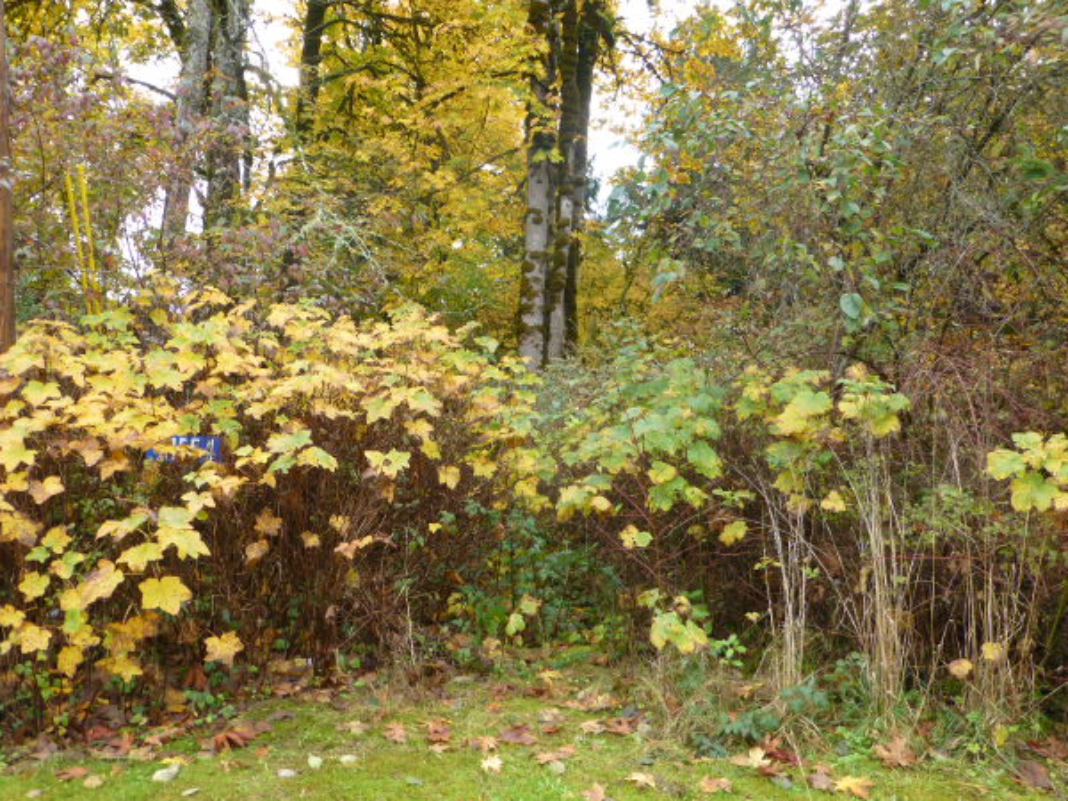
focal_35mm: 32
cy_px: 425
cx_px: 511
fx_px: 987
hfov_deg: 56.8
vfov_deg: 44.1
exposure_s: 1/80
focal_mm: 5.4
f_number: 3.6
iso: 100
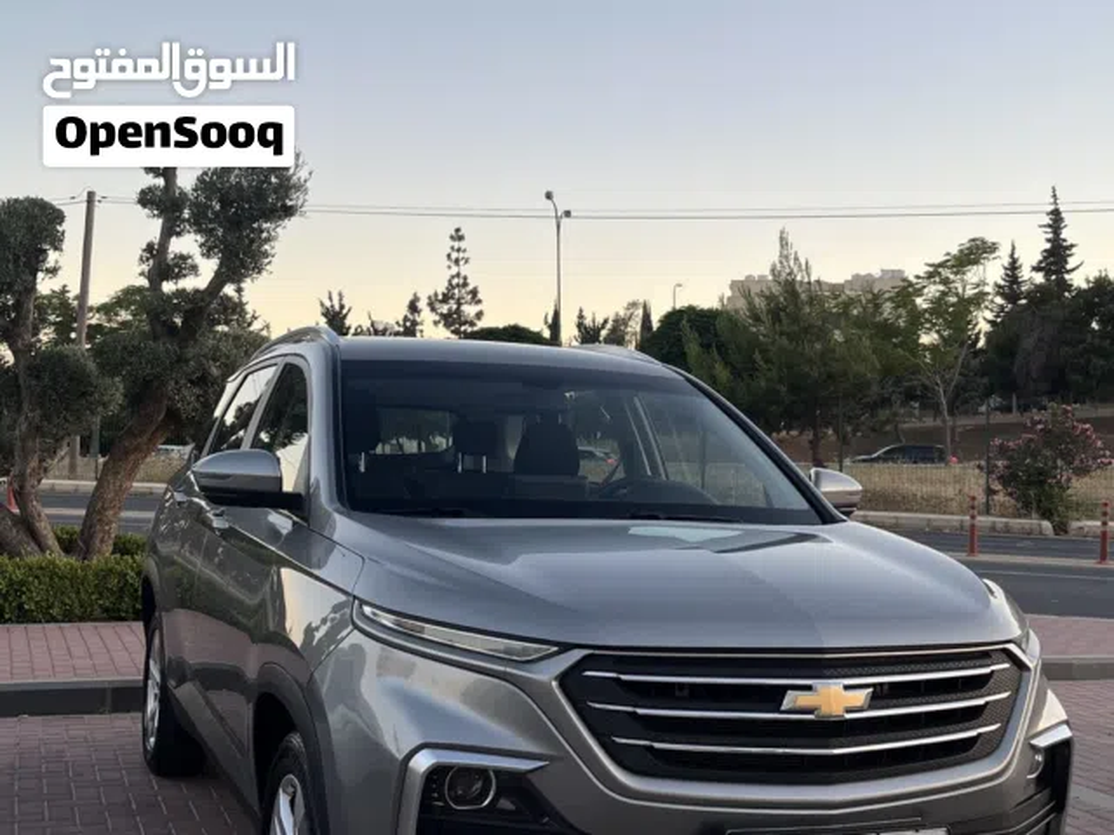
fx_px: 837
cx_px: 557
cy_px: 418
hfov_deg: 67.3
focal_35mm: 26
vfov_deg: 53.1
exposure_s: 1/215
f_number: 1.6
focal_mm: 5.1
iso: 40
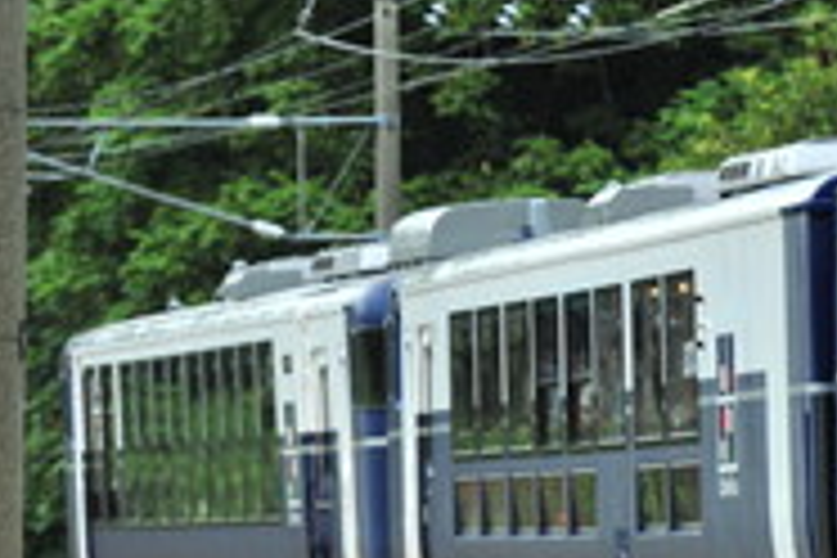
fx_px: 11996
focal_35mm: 516
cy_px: 234
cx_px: 1395
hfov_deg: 4.0
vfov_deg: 2.7
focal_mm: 150
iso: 1000
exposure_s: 1/640
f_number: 5.6
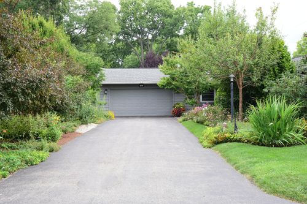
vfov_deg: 29.2
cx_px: 154
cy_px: 102
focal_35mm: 46
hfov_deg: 42.8
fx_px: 392
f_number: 11
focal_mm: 46
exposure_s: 1/125
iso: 800
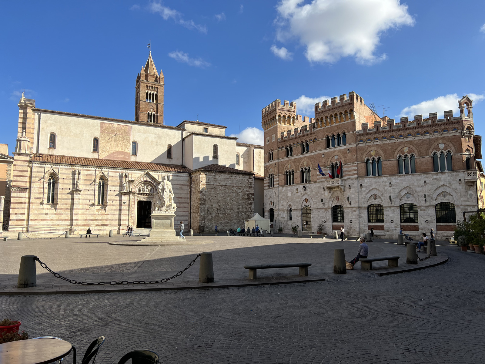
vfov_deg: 53.1
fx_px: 364
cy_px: 182
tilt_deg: +5.7
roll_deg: +0.3
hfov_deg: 67.3
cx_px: 242
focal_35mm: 26
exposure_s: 1/4444
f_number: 1.5
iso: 50
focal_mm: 5.7
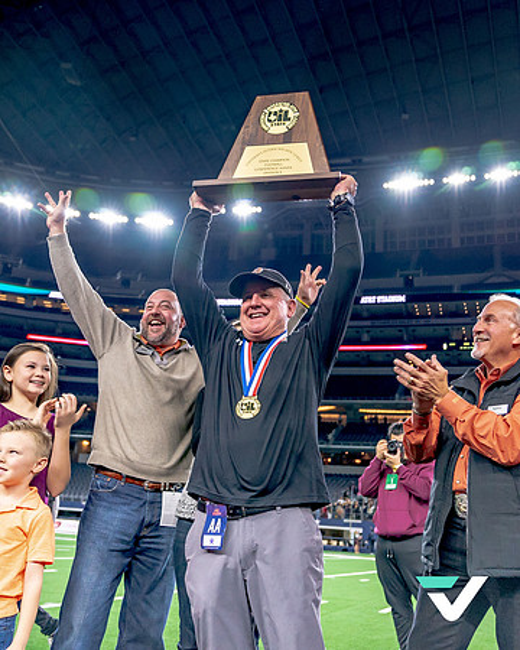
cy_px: 325
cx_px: 260
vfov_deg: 53.2
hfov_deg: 43.6
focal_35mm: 34
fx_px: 649
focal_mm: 24
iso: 2000
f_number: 2.8
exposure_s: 1/1500
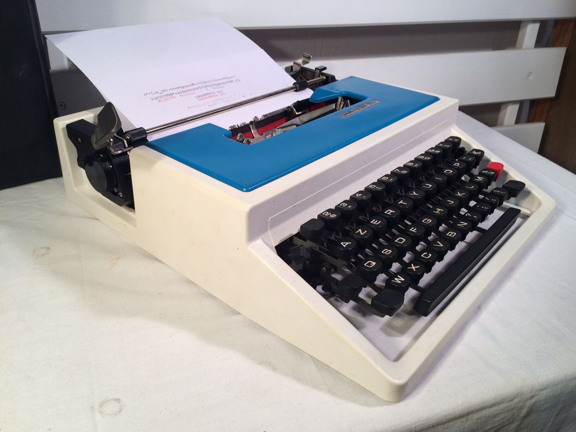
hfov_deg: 61.7
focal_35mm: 29
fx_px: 483
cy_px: 216
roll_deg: -1.6
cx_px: 288
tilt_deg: -30.6
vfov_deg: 48.2
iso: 40
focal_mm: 4.15
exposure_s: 1/50
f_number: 2.2
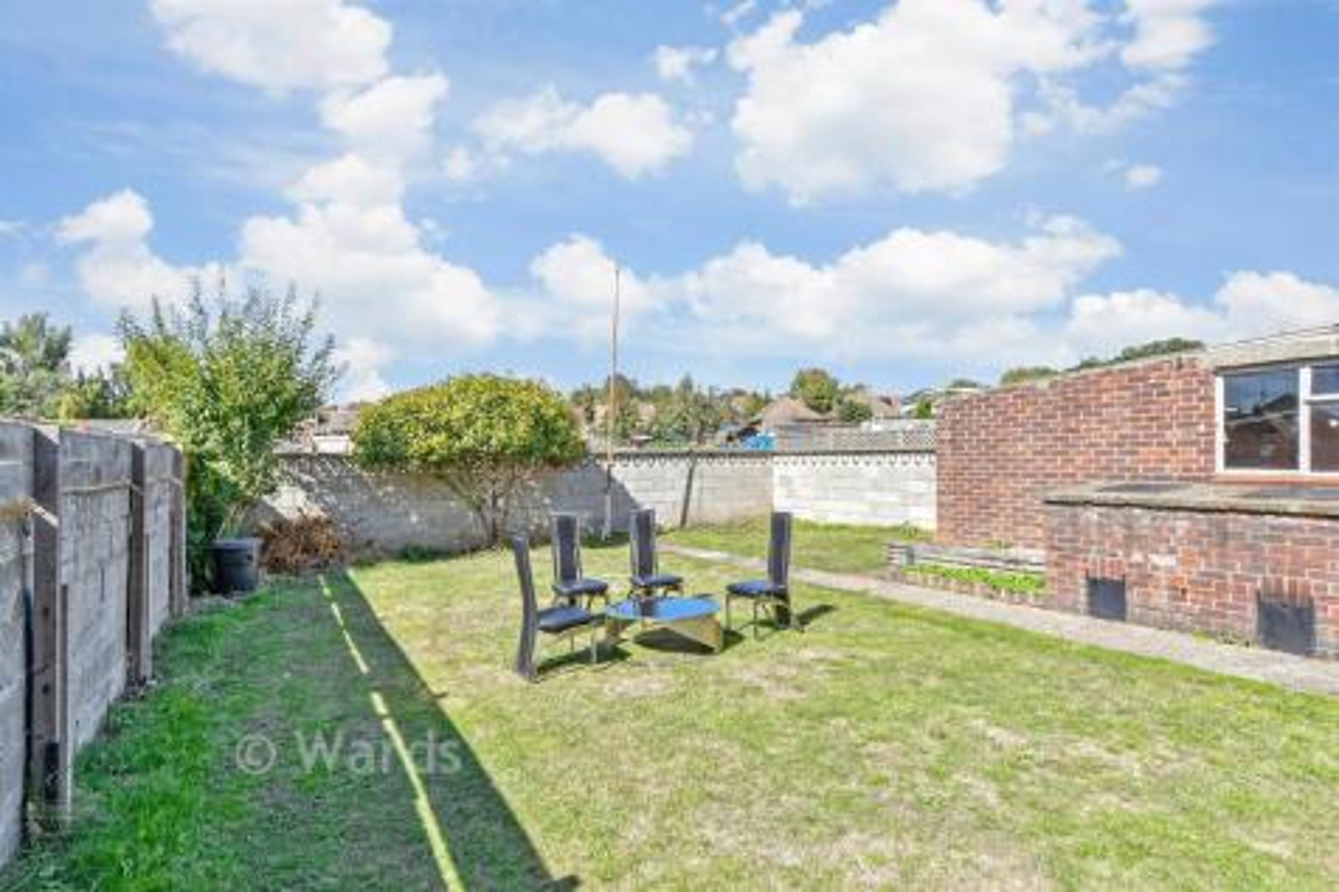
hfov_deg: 100.4
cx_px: 670
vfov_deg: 77.3
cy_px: 446
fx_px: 558
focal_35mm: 15
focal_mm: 10
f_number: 8
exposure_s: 1/160
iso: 160
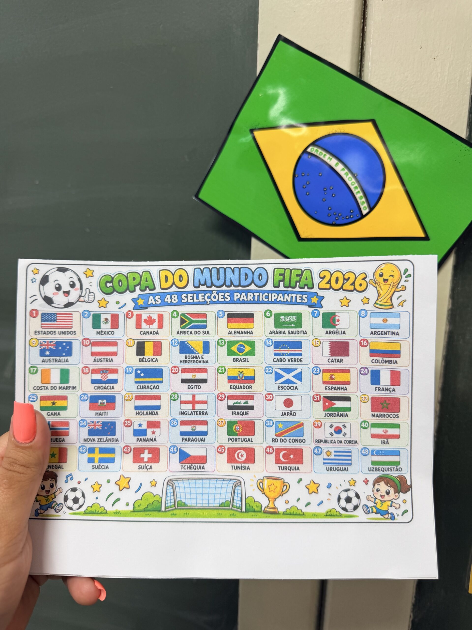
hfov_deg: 56.8
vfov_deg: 71.6
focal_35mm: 24
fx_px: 436
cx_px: 236
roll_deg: -1.2
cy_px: 315
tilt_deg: -11.2
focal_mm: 6.76
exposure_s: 1/120
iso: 100
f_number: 1.78
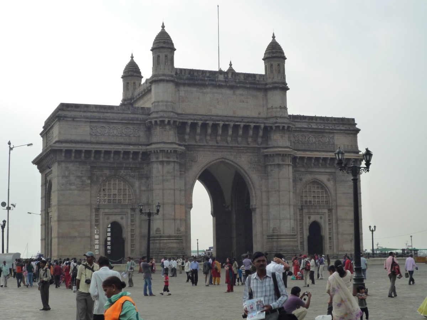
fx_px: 777
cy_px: 160
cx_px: 214
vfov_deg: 23.3
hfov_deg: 30.7
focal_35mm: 63
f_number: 4.3
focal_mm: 9.3
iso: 160
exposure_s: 1/640
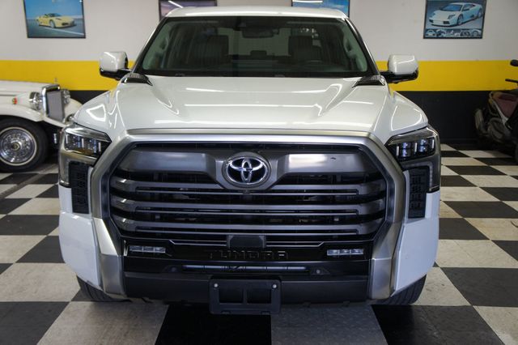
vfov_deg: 36.8
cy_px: 172
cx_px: 259
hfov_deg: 53.2
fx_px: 518
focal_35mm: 36
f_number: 4
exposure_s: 1/40
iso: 200
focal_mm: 24
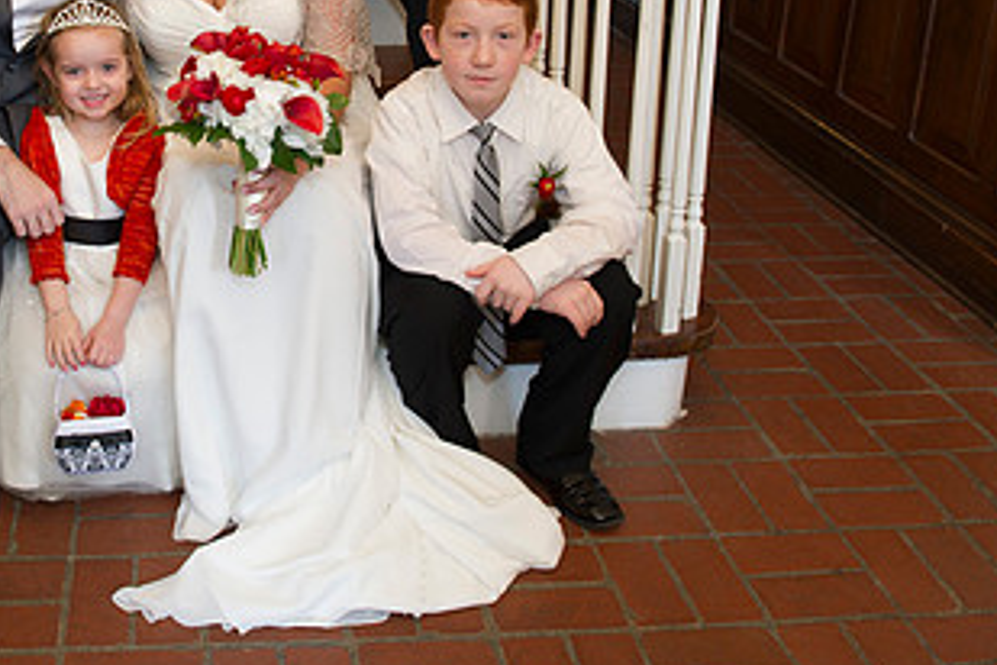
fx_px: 1246
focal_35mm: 45
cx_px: 226
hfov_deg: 42.0
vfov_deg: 29.1
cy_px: 119
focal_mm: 24
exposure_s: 1/60
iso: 800
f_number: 4
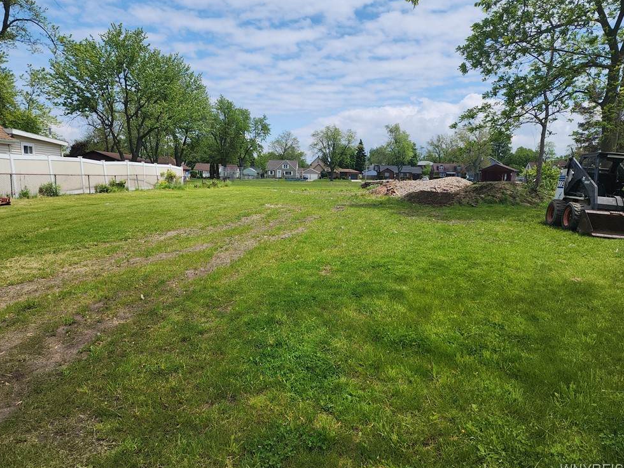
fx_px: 433
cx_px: 301
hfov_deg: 71.6
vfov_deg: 56.8
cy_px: 240
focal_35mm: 24
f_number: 1.8
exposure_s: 1/1659
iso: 12
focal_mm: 6.4
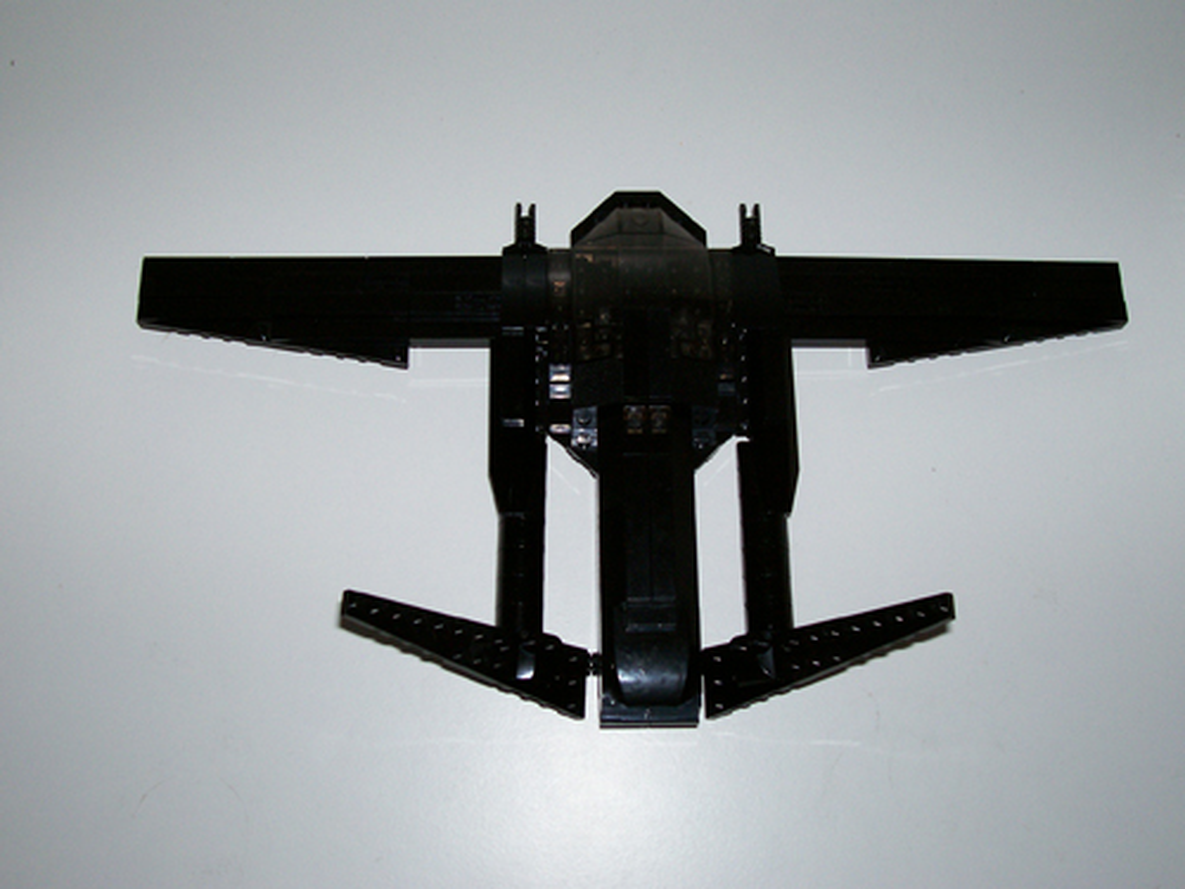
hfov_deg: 44.8
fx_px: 1438
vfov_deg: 34.3
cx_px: 592
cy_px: 444
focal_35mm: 42
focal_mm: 7
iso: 80
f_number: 2.9
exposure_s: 1/68.5
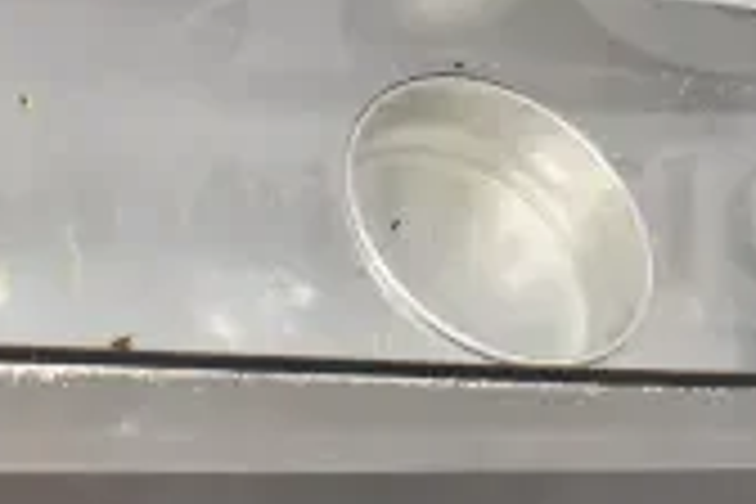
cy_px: -29
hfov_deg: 20.5
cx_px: 630
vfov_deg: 13.7
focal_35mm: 98
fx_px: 2058
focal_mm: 18
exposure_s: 1/80
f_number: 4.5
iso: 6400
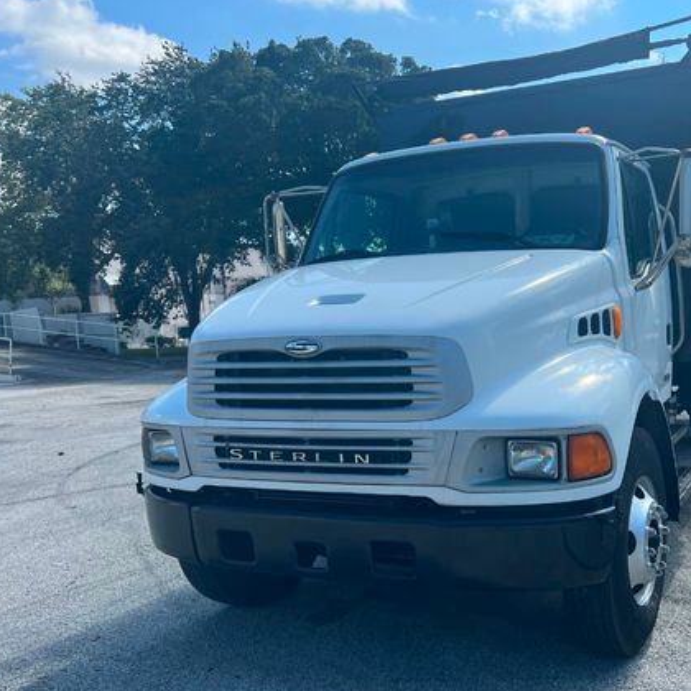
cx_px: 508
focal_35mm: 35
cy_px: 388
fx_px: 790
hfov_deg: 45.8
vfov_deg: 47.1
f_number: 1.5
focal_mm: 5.7
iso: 50
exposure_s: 1/2165
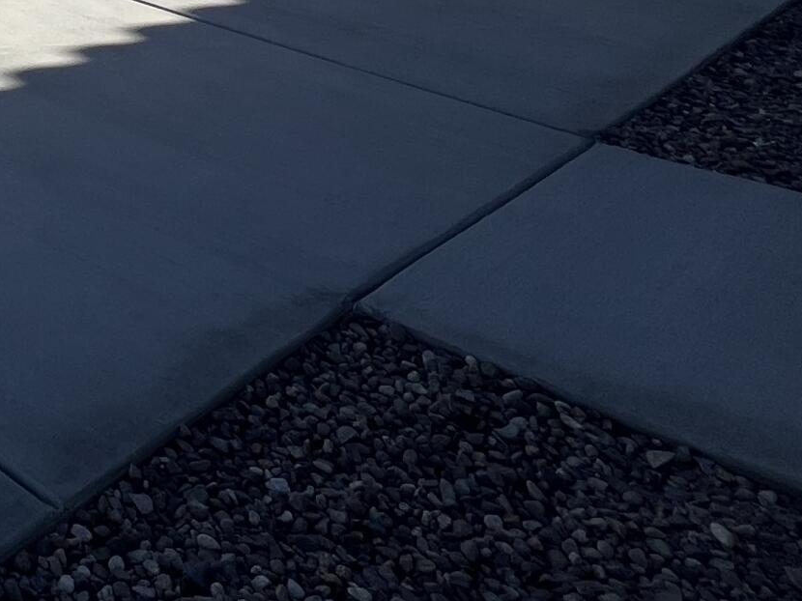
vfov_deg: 23.0
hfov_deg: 28.9
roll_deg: +2.3
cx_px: -347
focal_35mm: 47
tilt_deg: -5.3
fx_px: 1089
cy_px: -367
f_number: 1.8
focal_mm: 1.57
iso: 32
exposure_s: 1/2096
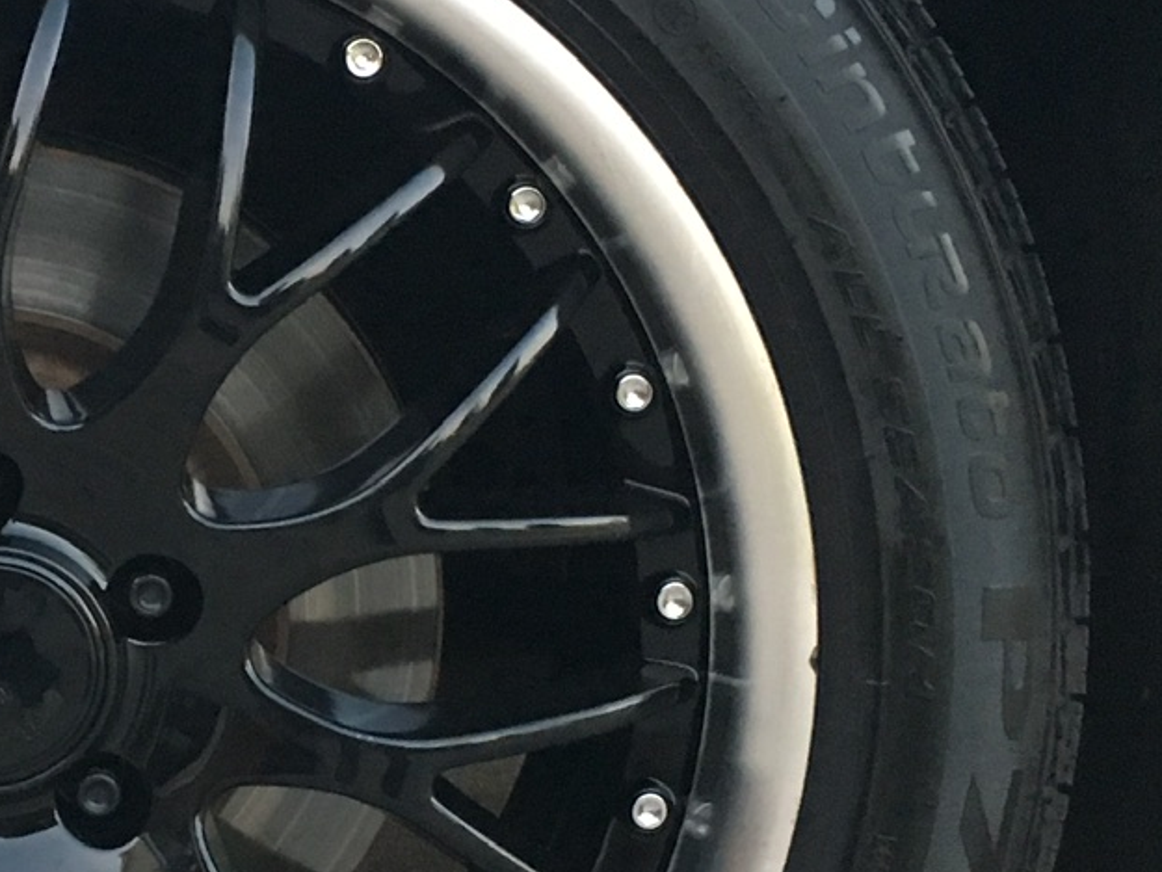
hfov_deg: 20.1
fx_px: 3190
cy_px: 588
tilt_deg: -12.6
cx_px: 46
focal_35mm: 95
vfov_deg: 15.5
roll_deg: -0.4
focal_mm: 4.15
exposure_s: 1/30
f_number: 2.2
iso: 160
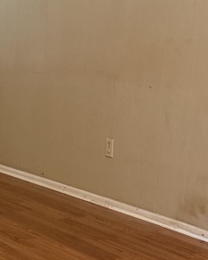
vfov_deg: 16.5
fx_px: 892
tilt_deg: -9.9
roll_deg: -0.4
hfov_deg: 12.5
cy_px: 174
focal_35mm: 116
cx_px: -129
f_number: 1.78
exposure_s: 1/60
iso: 320
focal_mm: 6.76
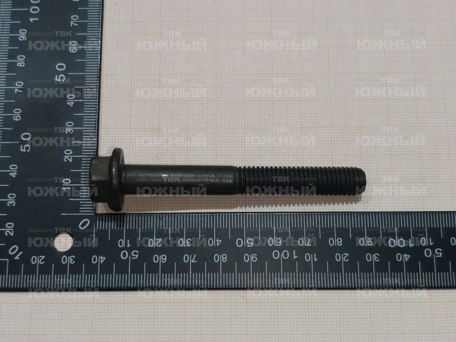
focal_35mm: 26
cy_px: 171
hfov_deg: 67.3
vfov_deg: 53.1
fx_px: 343
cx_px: 228
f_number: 1.4
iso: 80
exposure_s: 1/100
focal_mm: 4.66
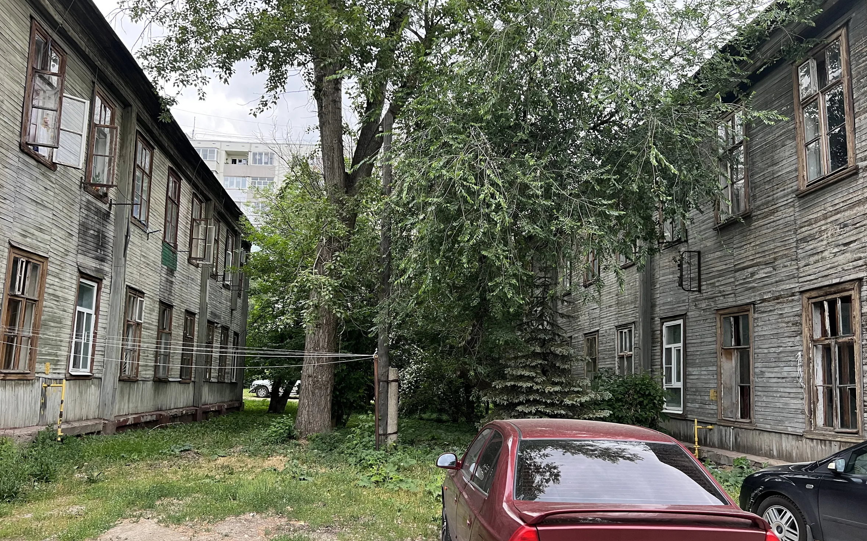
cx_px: 435
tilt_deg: +8.5
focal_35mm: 28
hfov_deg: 66.5
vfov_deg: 44.4
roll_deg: -0.6
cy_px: 309
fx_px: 662
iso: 125
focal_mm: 5.7
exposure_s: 1/75
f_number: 1.5
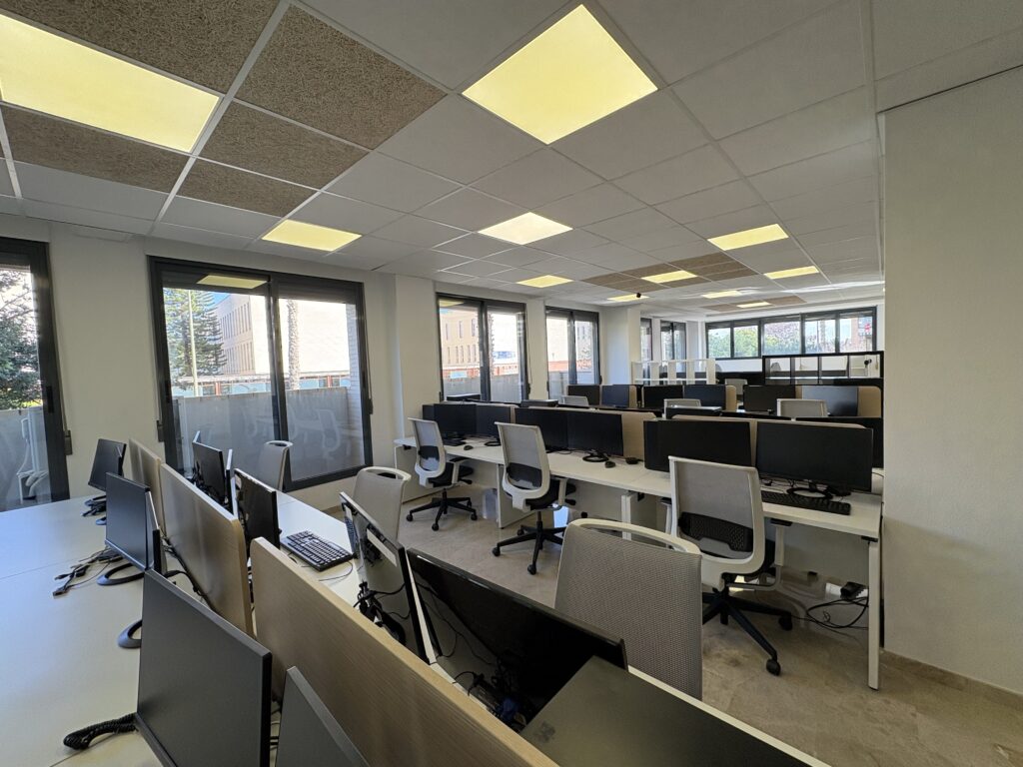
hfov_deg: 102.1
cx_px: 512
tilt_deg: -2.5
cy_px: 384
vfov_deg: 85.7
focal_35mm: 14
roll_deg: +3.0
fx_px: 414
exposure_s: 1/144
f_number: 2.2
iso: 64
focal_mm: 2.22
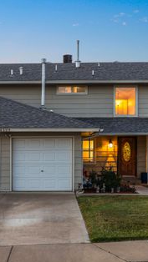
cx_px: 47
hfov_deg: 23.5
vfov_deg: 40.7
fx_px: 354
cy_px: 138
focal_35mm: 51
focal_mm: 30.5
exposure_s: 1/6
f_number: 8
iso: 320
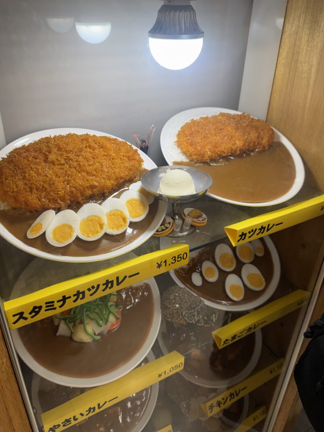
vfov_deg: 65.2
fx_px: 337
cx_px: 156
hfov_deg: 51.3
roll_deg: -2.6
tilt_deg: -27.8
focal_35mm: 27
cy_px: 193
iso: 64
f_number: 1.78
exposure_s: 1/100
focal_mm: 6.76
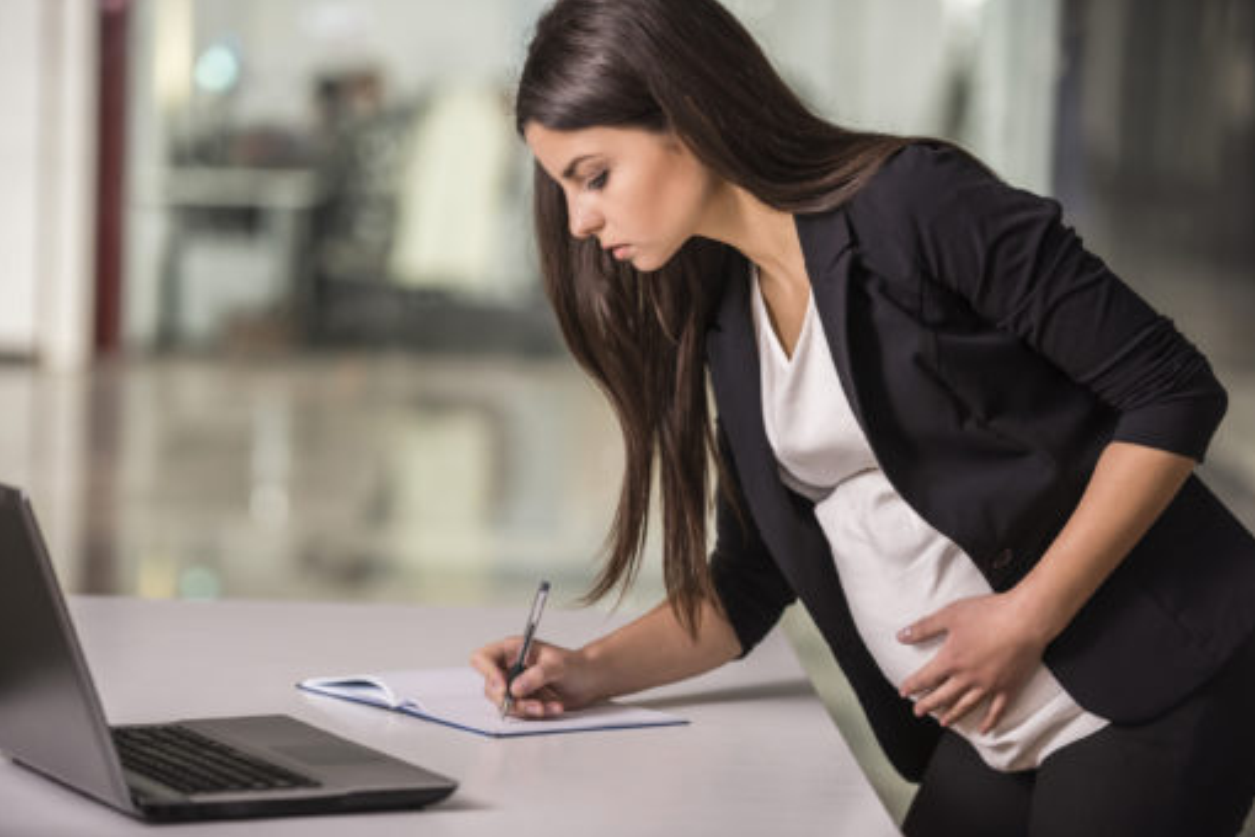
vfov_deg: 10.9
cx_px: 625
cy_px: 418
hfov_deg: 16.3
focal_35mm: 126
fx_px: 4392
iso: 400
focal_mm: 125
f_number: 2.8
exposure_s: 1/100
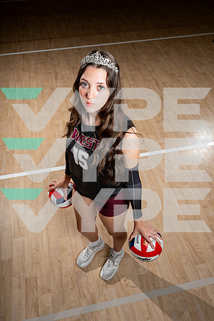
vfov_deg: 58.7
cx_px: 107
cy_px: 160
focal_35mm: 32
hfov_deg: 41.1
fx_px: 285
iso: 100
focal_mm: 32
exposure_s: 1/250
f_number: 8
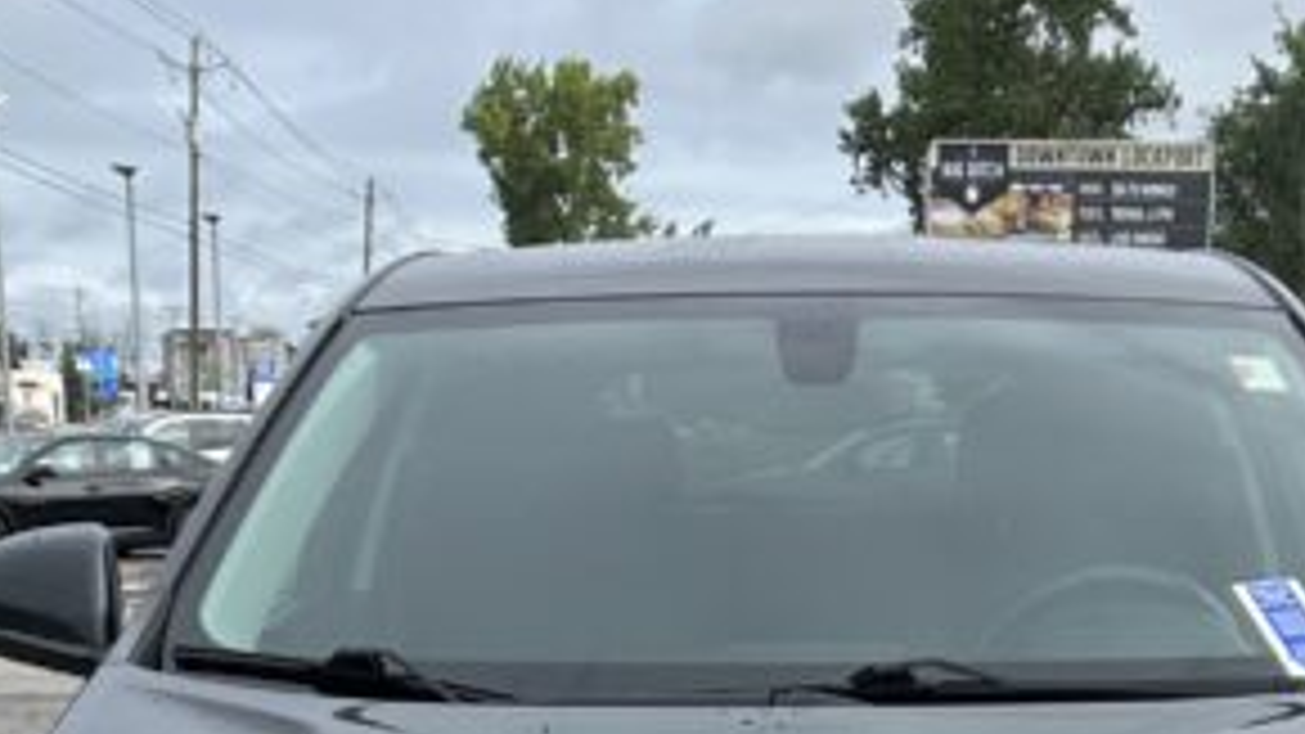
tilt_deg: -15.9
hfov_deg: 21.3
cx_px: 765
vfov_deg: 11.3
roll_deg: +0.0
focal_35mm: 100
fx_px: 3460
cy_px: 1274
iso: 50
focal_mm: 5.7
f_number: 1.5
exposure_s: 1/1972
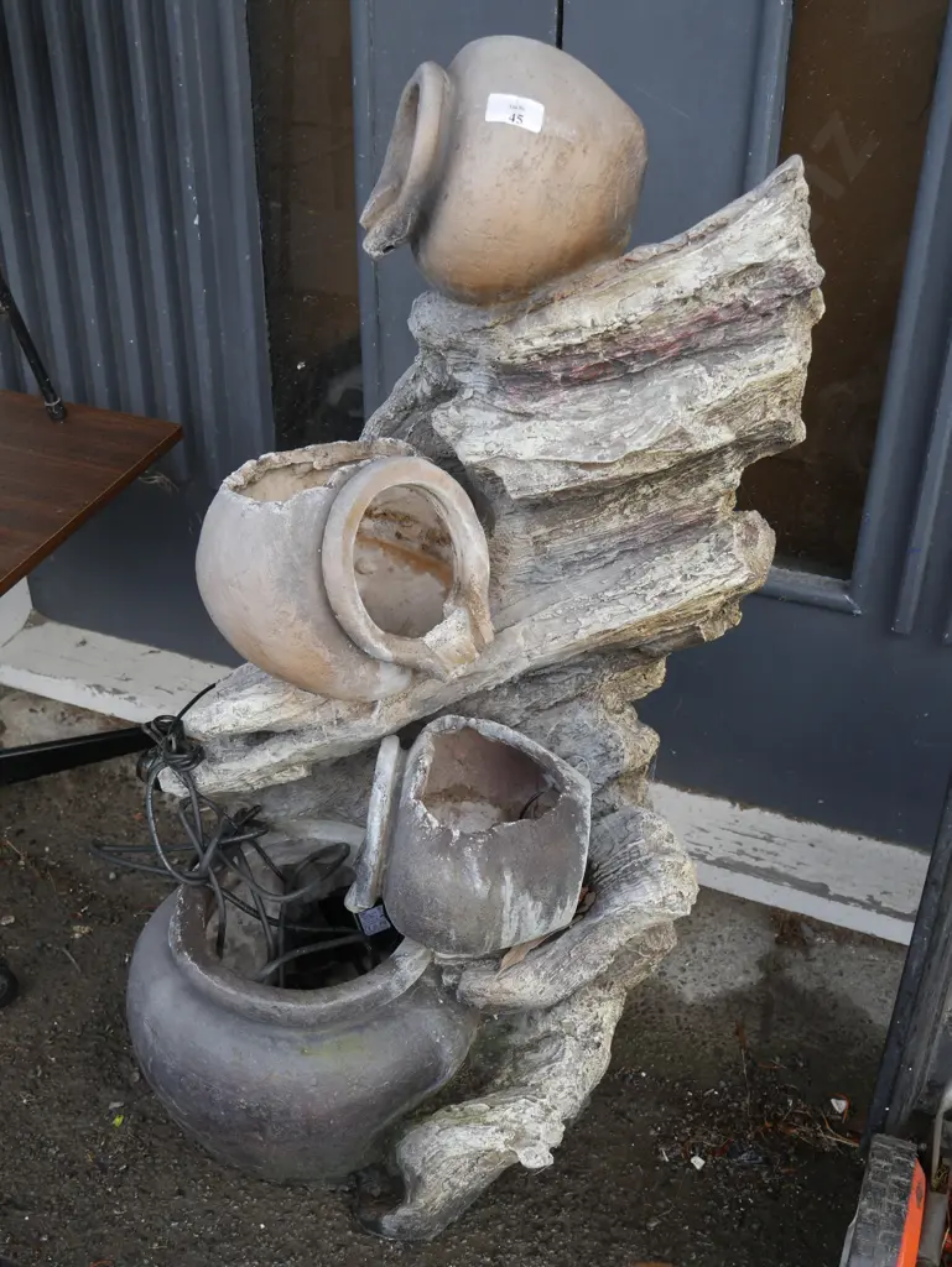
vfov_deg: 46.8
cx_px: 476
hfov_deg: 36.0
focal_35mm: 40
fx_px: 1466
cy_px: 634
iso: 200
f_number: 4.4
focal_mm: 20
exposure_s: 1/100
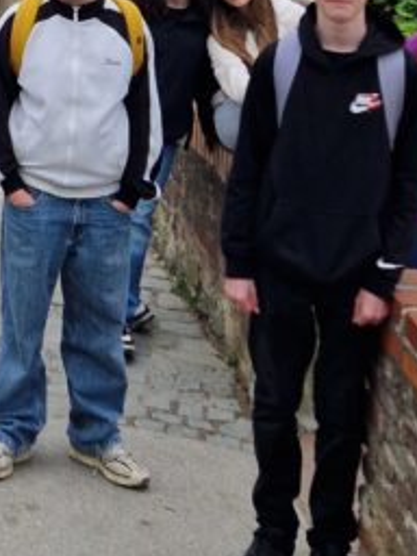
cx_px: -230
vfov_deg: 19.6
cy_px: -167
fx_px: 1478
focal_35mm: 92
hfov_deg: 14.8
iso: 50
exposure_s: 1/1060
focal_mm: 5.4
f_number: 1.8
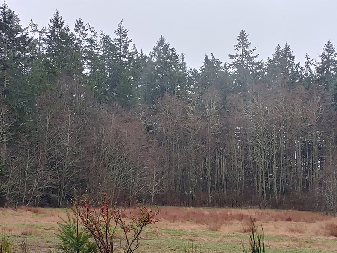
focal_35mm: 61
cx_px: 187
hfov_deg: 31.7
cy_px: 162
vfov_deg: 24.0
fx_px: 594
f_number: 1.5
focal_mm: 4.23
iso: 50
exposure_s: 1/60
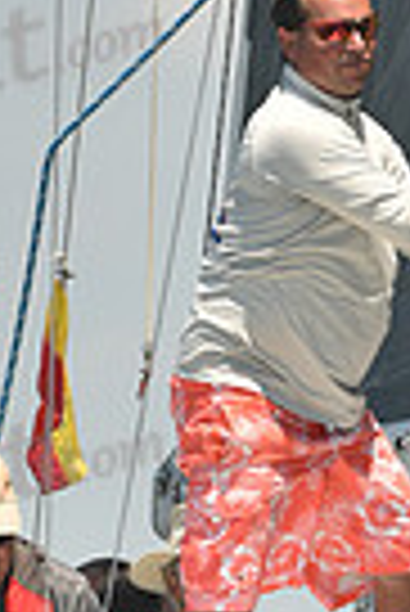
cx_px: 399
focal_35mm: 1489
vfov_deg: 1.4
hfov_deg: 0.9
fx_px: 25371
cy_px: 684
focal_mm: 350
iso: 320
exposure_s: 1/1600
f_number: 5.6
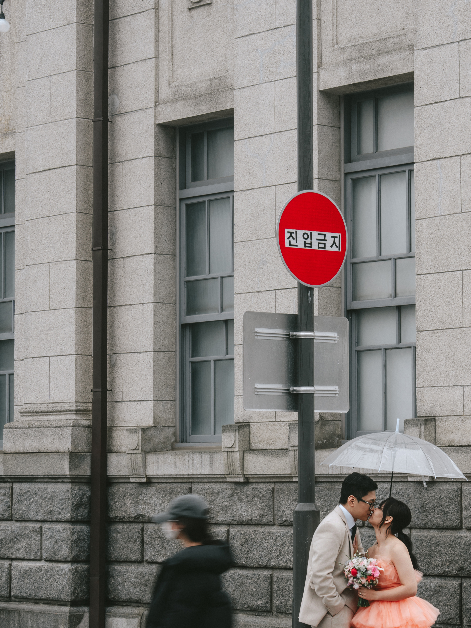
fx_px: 1978
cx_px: 363
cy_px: 391
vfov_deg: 18.0
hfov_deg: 13.5
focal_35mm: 109
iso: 50
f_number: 10
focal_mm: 63
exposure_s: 1/25
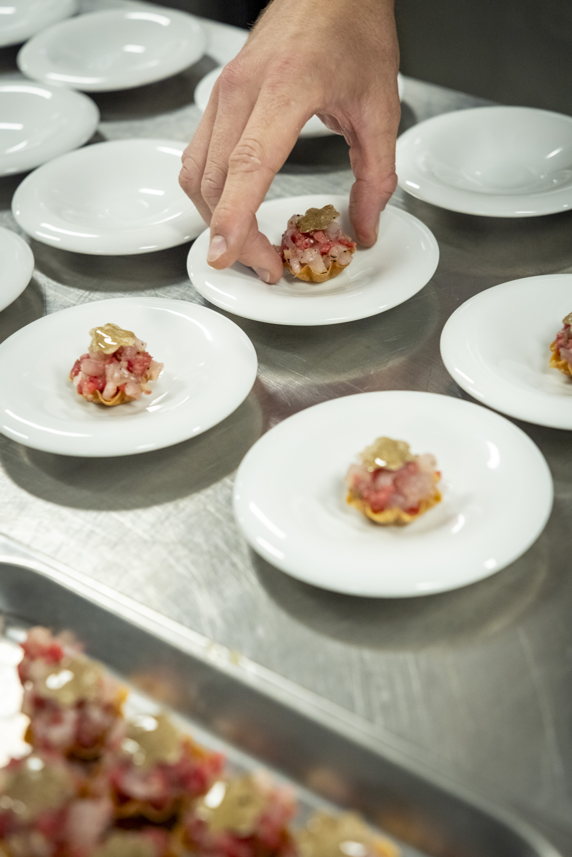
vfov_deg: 33.9
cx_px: 286
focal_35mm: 59
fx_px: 1406
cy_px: 428
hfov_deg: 23.0
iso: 1250
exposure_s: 1/160
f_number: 2.8
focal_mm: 39.2
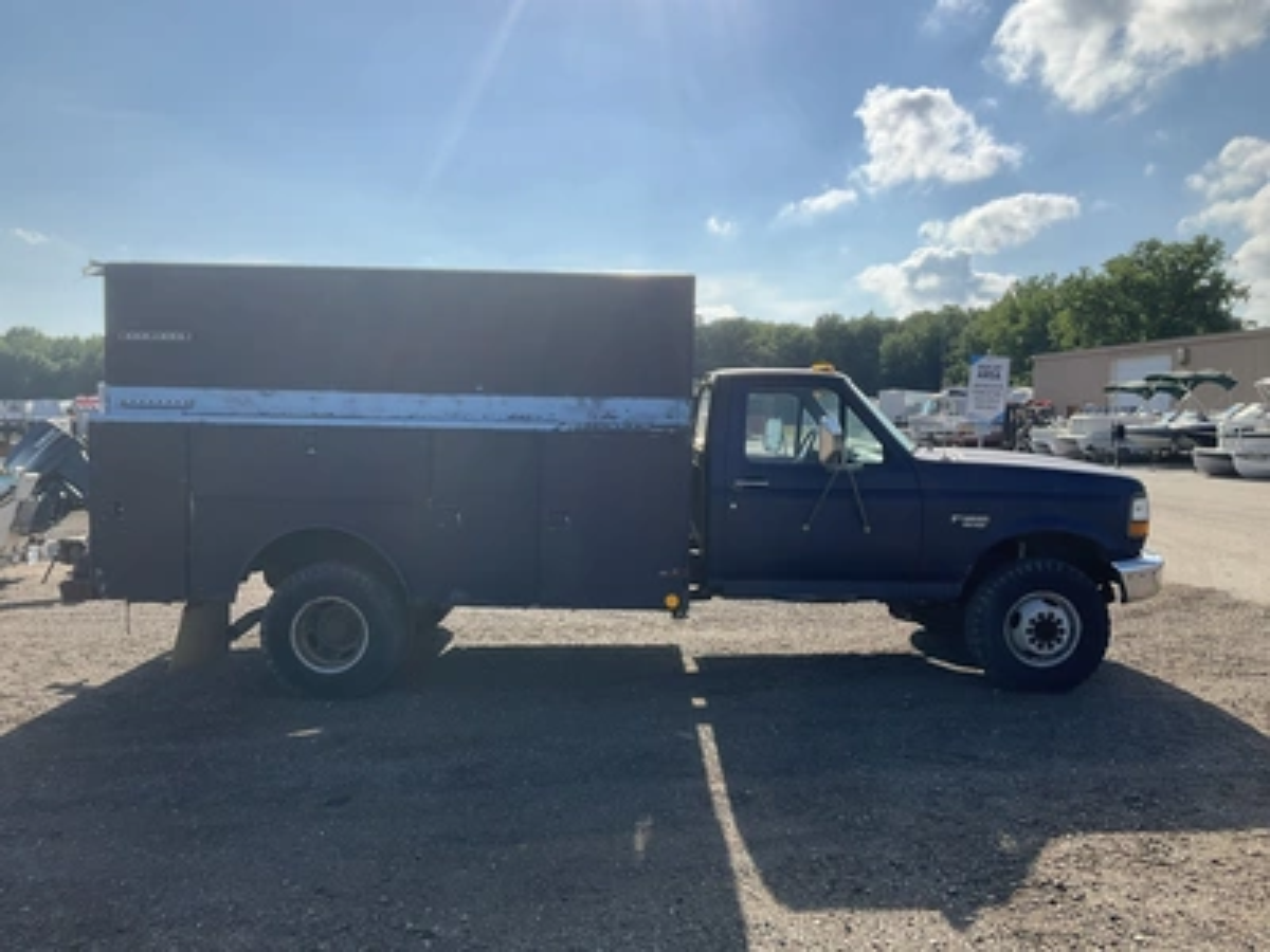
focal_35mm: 29
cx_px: 635
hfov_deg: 61.7
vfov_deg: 48.2
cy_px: 476
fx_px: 1064
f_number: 1.8
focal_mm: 3
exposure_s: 1/2667
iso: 25
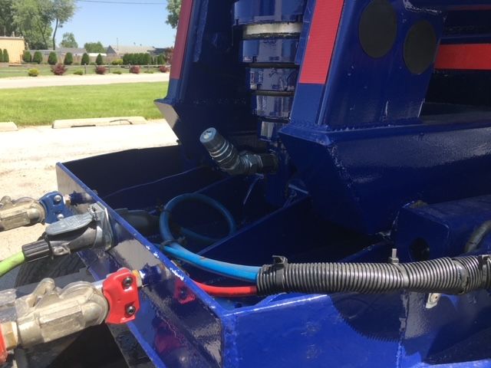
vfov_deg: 48.2
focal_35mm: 29
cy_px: 184
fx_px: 411
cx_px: 246
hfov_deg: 61.7
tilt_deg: -17.0
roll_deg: -0.1
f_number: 2.2
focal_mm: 4.15
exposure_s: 1/693
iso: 25
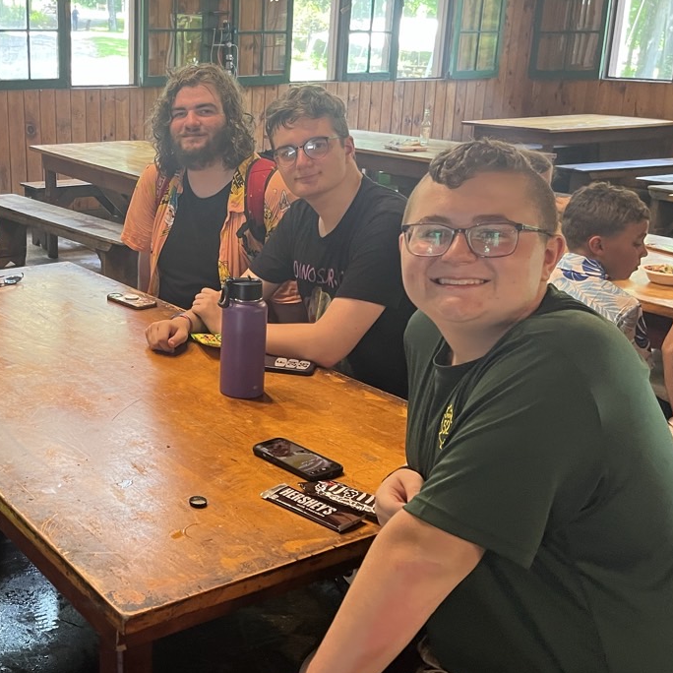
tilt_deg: -15.1
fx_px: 946
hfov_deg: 37.3
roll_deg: +0.9
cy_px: 323
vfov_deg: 39.2
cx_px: 105
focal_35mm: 43
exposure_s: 1/60
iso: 250
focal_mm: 5.1
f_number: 1.6
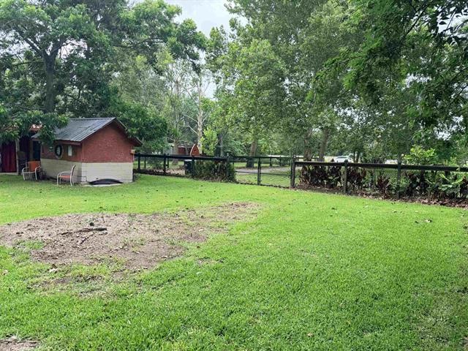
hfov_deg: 71.6
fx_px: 324
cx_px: 234
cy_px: 176
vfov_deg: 56.8
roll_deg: -1.6
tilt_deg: -4.0
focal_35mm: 24
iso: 100
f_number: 1.78
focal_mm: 6.76
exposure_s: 1/1437
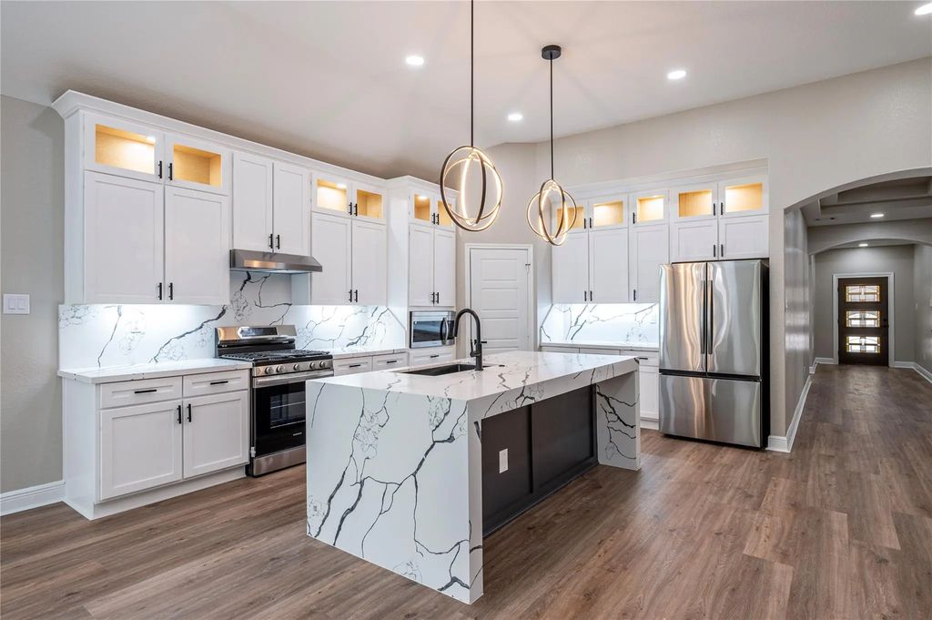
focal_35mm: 19
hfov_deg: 87.0
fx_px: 491
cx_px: 466
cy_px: 310
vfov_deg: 64.5
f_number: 9
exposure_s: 1/10
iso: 125
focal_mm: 19
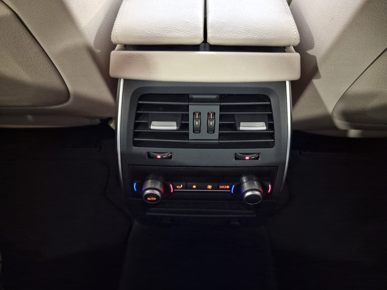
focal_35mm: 23
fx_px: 257
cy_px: 145
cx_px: 194
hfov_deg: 73.9
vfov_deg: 58.9
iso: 1250
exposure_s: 1/10
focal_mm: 6.4
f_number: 1.8
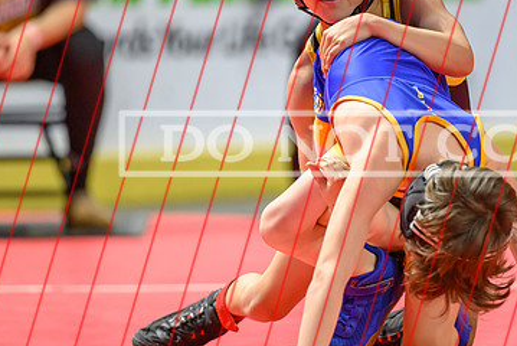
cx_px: 334
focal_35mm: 411
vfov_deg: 3.4
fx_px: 5907
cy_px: 139
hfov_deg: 5.0
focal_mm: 200
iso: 3600
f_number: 2.8
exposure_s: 1/800
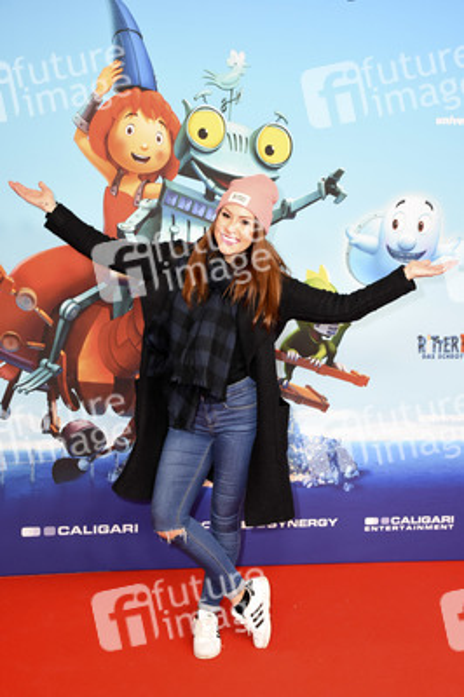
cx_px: 232
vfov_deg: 41.1
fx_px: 930
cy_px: 348
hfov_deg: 28.0
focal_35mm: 48
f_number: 4.5
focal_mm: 32
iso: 1250
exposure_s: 1/160
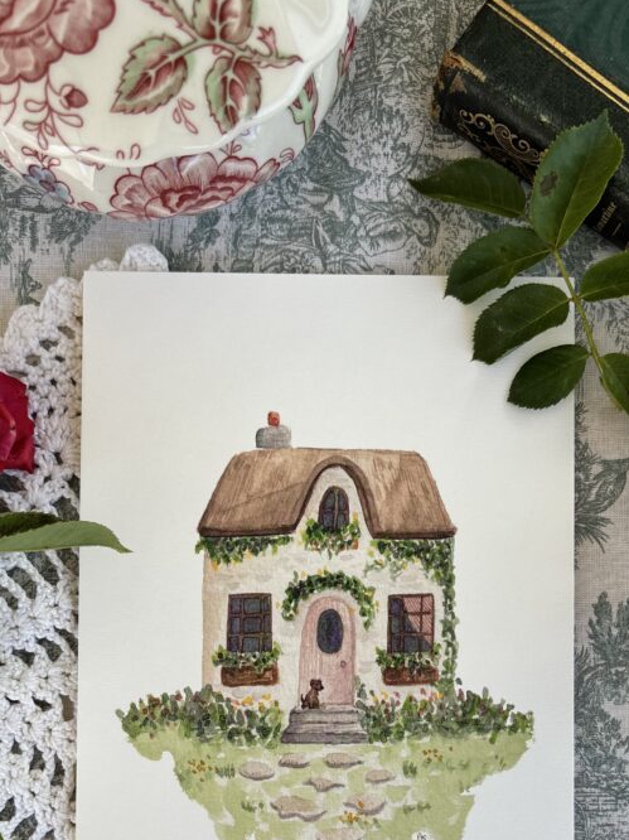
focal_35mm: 40
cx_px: 343
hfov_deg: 35.9
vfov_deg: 45.3
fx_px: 970
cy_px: 621
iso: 50
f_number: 1.6
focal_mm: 5.96
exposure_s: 1/531
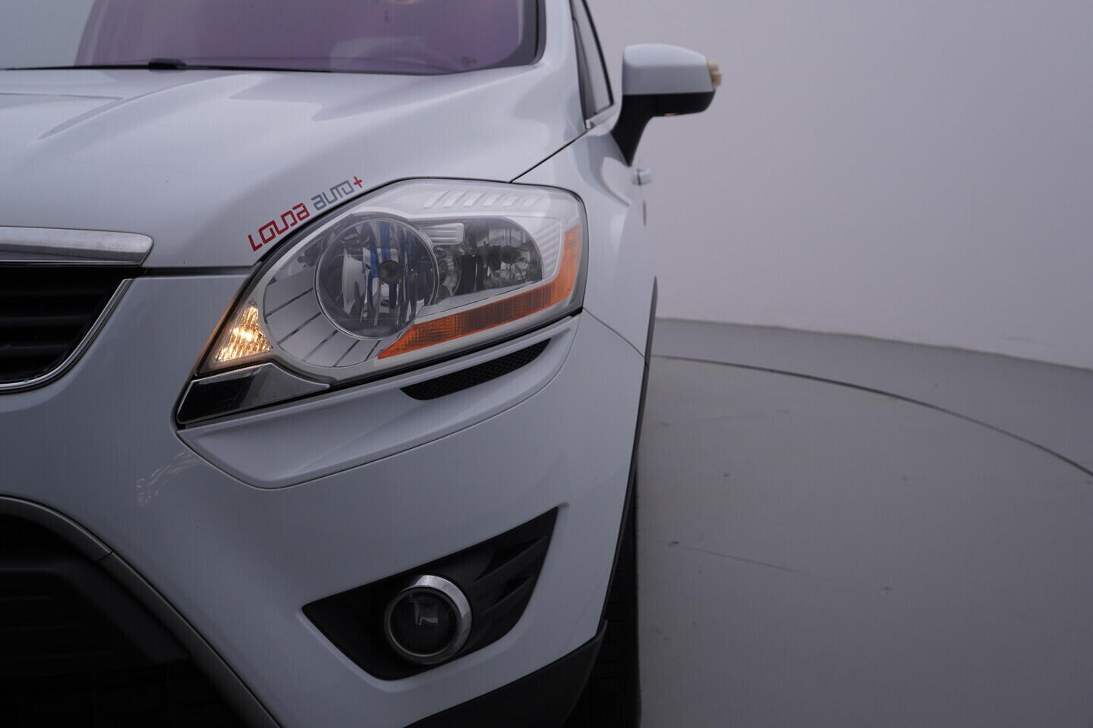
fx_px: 1093
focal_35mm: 36
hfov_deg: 53.1
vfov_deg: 36.9
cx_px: 546
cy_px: 364
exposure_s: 1/125
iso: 125
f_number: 5.6
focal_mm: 24
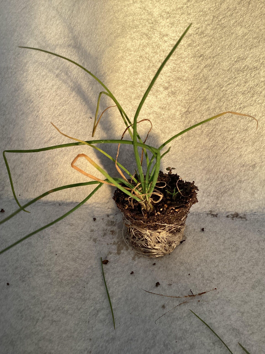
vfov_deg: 58.4
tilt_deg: -41.9
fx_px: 316
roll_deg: -0.3
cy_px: 177
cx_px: 132
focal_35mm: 31
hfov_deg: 45.4
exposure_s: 1/203
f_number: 2.4
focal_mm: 3.3
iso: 25
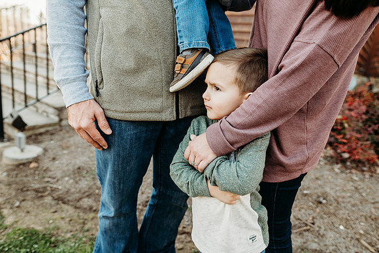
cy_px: 126
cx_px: 190
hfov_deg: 73.7
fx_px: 253
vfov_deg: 53.2
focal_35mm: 24
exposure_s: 1/320
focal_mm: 24
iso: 250
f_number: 2.8
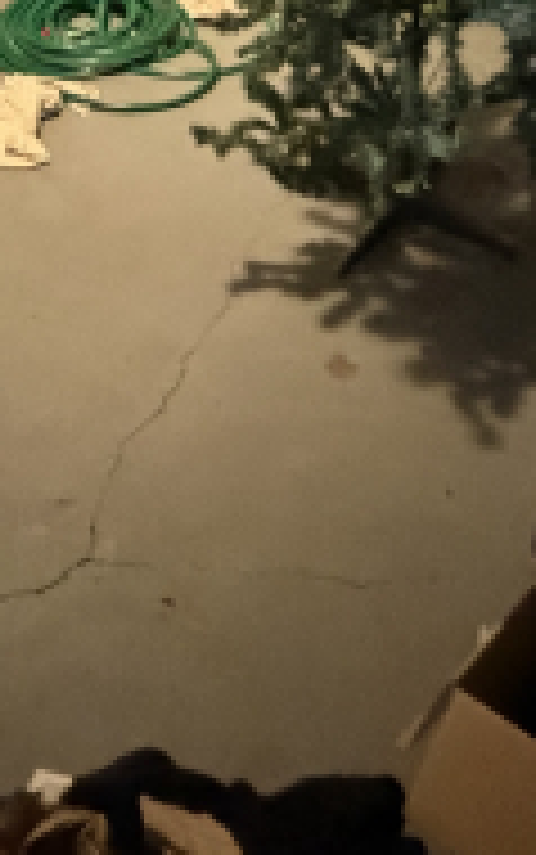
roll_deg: +0.7
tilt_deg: -15.1
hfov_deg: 24.8
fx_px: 1214
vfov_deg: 31.0
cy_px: -234
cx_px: 191
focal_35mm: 52
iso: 1250
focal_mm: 2.22
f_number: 2.2
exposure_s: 1/50
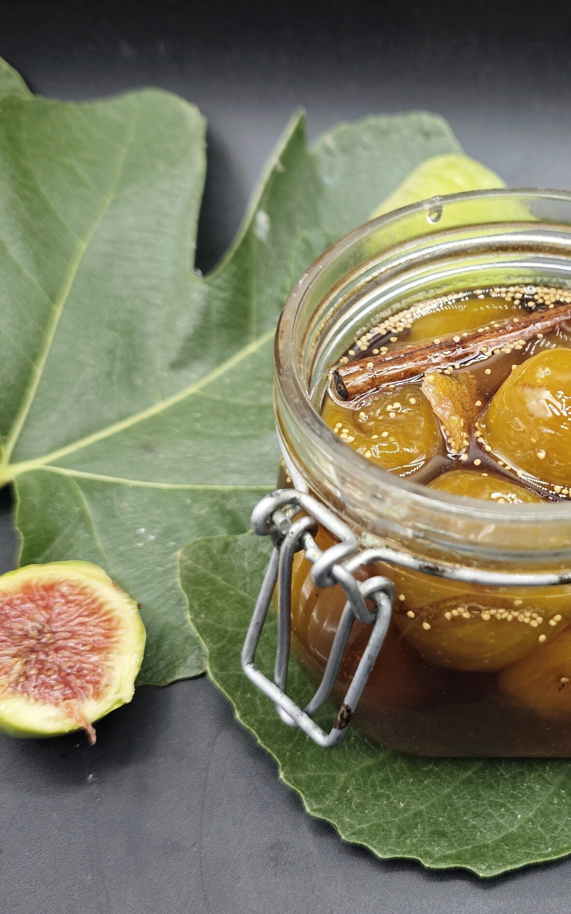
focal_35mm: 33
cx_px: 526
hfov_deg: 35.8
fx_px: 822
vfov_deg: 58.1
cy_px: 453
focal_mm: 6.55
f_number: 1.6
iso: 50
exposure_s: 1/148
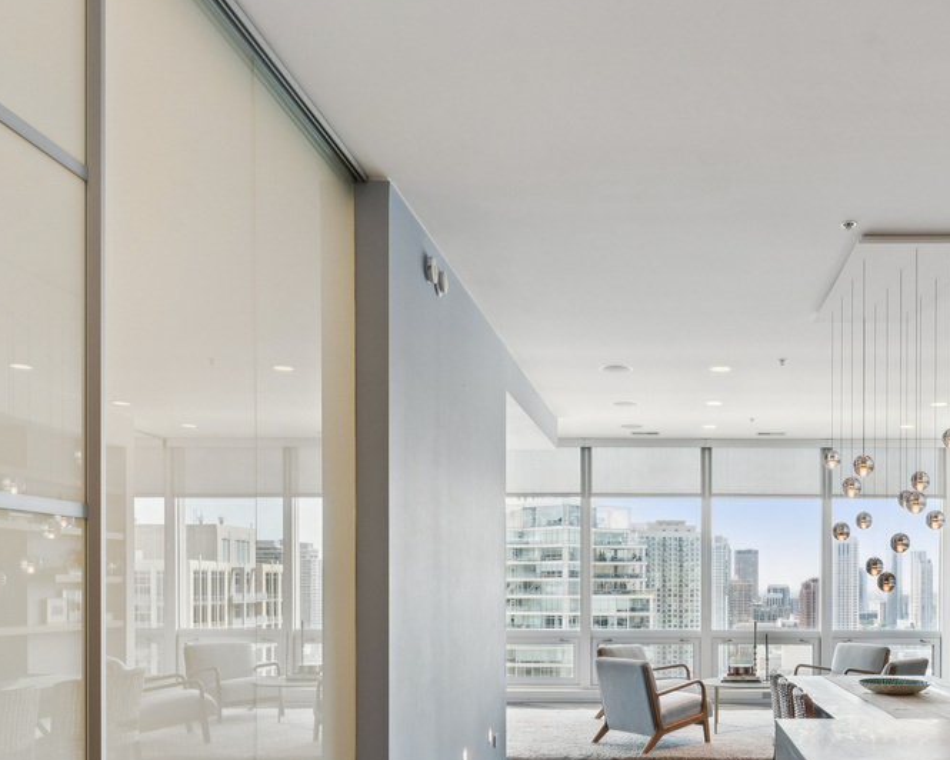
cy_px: 614
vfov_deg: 42.0
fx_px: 938
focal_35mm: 33
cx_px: 669
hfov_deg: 52.2
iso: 400
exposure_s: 1/10
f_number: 13
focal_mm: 14.6
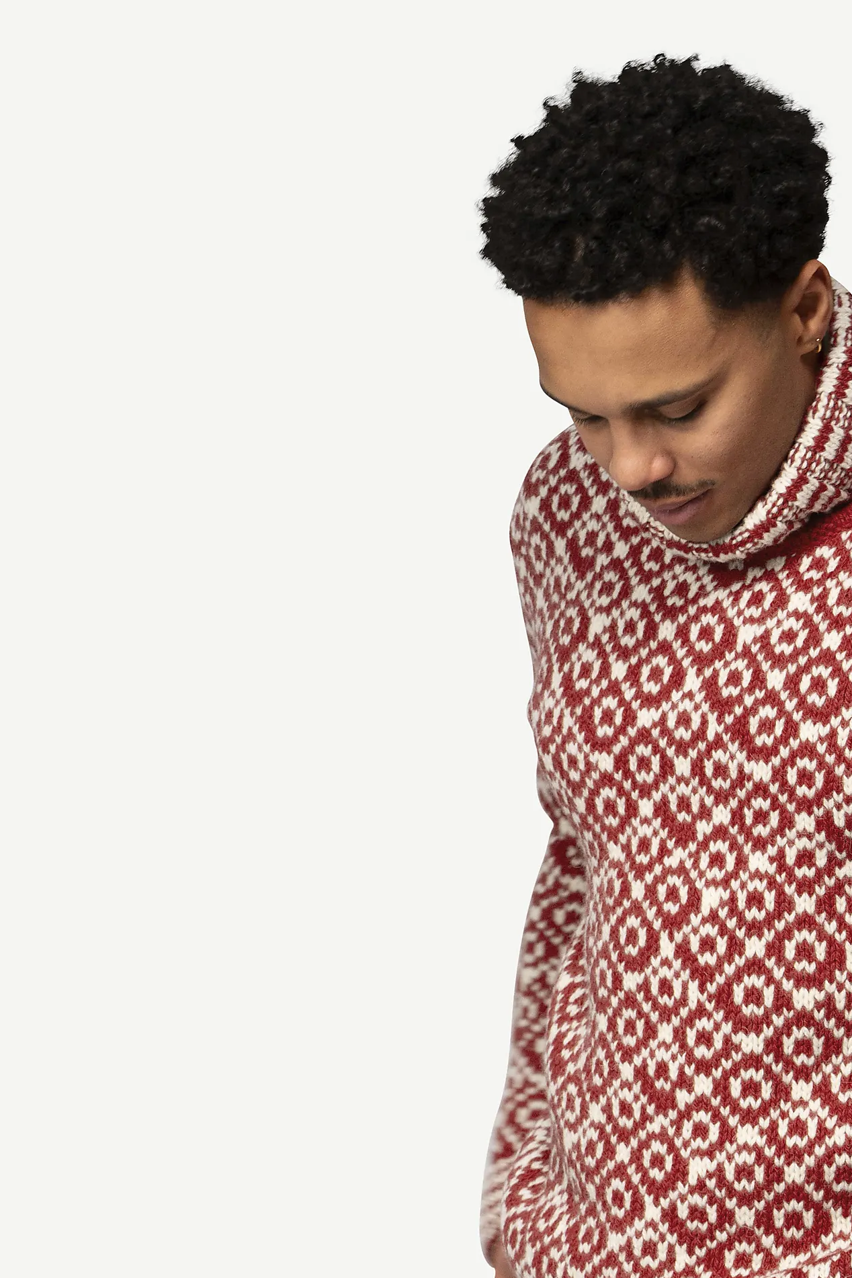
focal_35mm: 212
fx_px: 7525
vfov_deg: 9.6
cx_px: 627
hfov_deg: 6.5
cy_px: 1521
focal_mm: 70
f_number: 5
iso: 500
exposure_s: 1/80
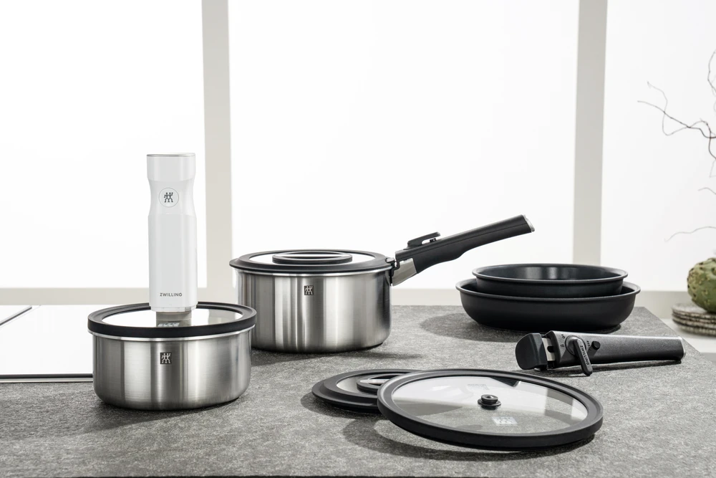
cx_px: 358
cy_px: 239
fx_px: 1333
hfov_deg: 30.1
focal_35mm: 67
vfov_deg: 20.3
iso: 800
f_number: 11
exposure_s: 1/60
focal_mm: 67
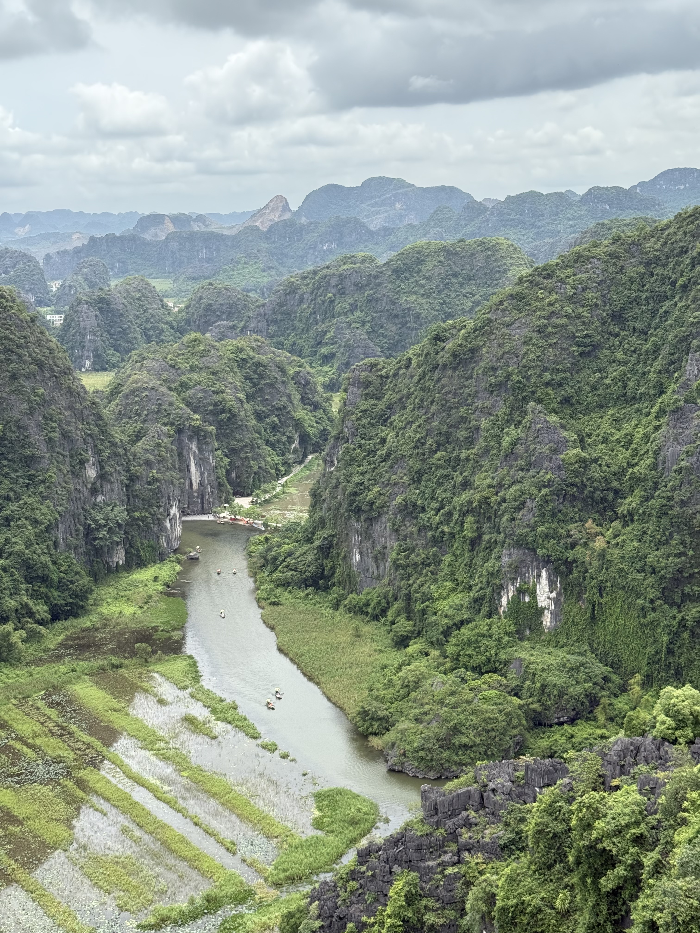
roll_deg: +1.6
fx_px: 1294
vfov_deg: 39.7
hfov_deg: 30.3
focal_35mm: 48
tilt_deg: -10.7
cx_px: 350
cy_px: 466
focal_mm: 6.76
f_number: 1.78
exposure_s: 1/1931
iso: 100
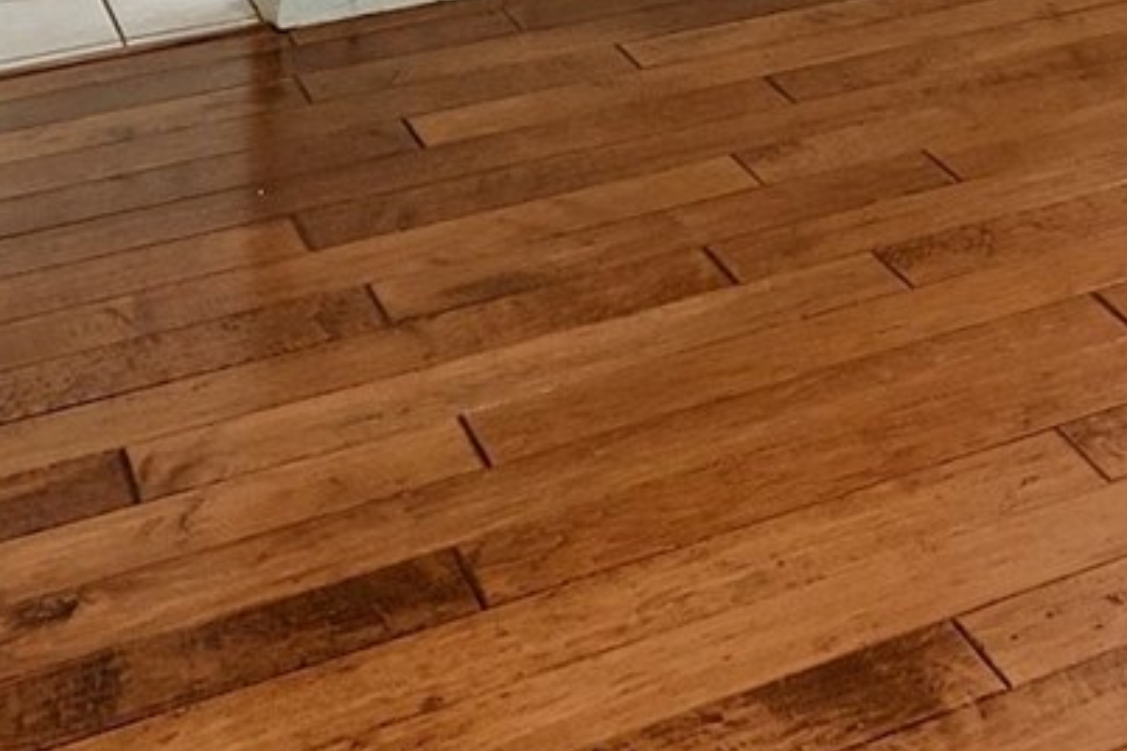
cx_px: 1800
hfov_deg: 20.5
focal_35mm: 81
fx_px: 2536
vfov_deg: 13.7
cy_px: -864
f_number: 8
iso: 800
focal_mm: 15
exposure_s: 1/6
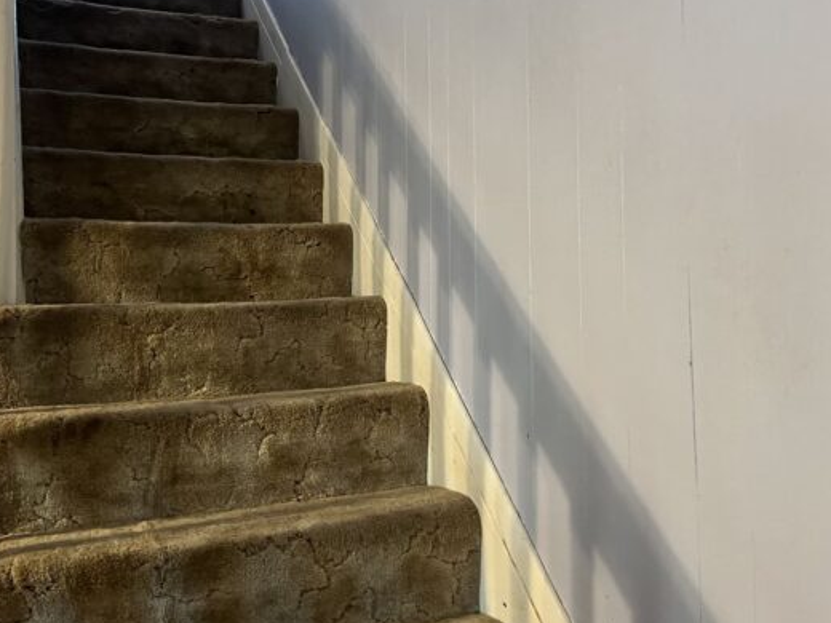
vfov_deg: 35.9
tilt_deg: +2.4
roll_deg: +0.8
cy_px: 292
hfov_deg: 46.8
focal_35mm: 40
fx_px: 960
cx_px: 423
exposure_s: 1/40
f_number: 1.5
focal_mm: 5.7
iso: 400
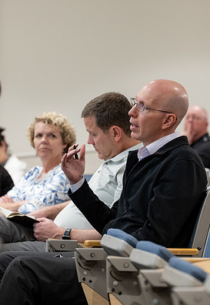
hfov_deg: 8.2
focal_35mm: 171
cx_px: 103
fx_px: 1462
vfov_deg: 11.9
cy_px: 138
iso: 1250
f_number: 3.2
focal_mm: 93
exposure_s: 1/200
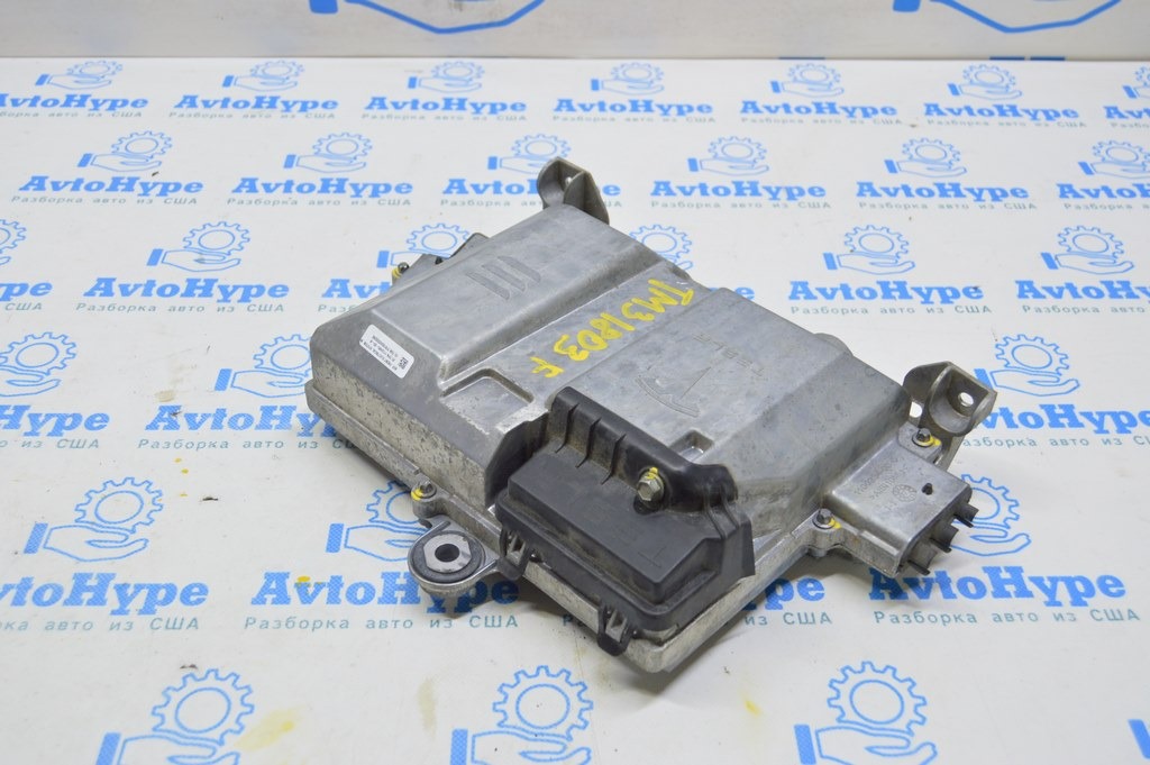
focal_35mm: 36
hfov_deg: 53.2
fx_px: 1149
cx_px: 575
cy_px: 382
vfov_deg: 36.8
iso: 400
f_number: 5.6
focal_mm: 24
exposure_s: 1/20
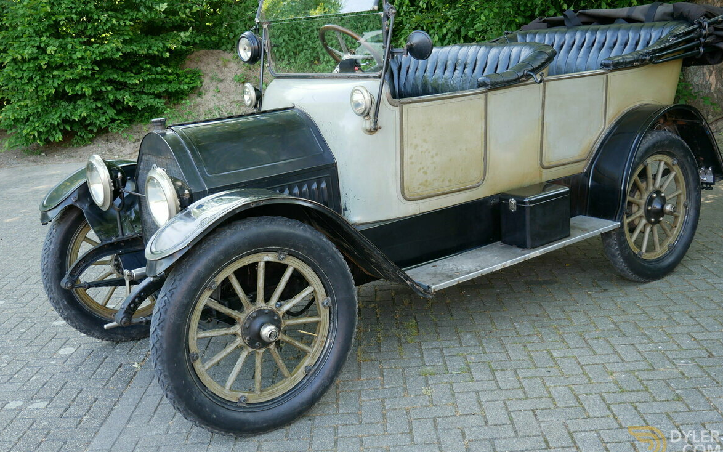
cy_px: 192
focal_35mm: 39
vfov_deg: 32.7
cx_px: 357
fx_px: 769
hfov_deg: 50.4
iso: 200
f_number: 3.9
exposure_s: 1/60
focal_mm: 18
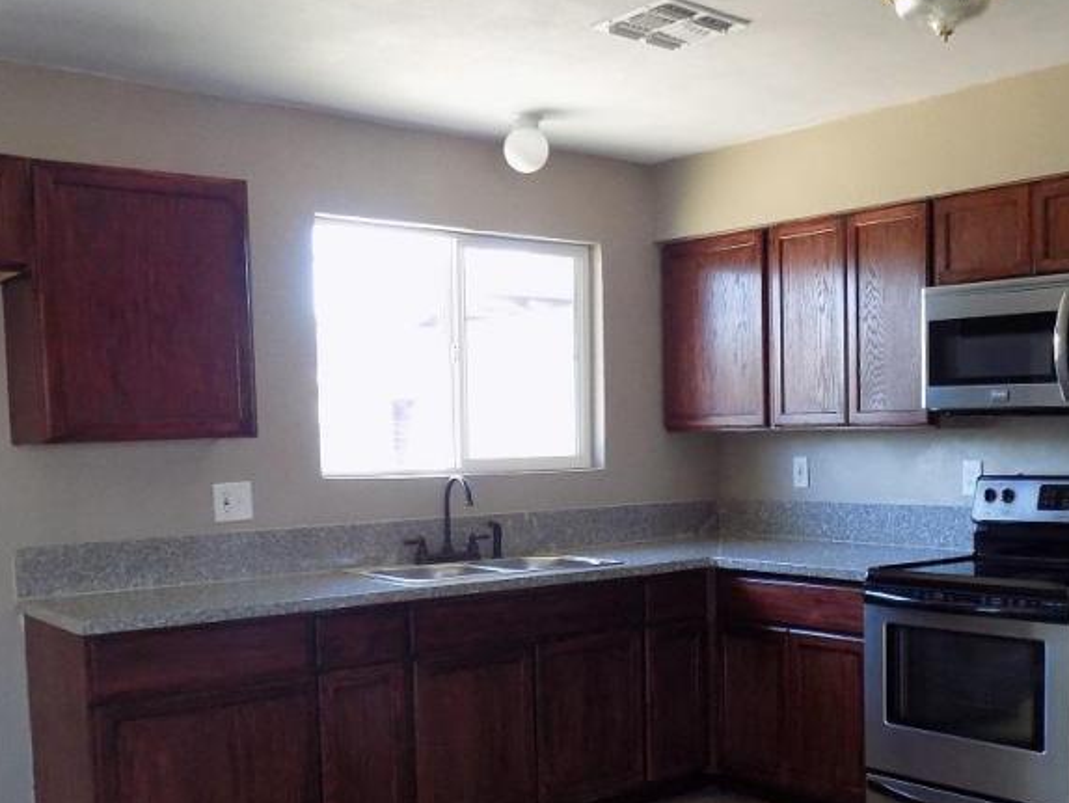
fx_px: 1267
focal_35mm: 41
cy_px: 542
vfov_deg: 34.8
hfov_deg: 45.2
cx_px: 702
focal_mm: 4
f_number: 3.1
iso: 320
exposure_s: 1/30
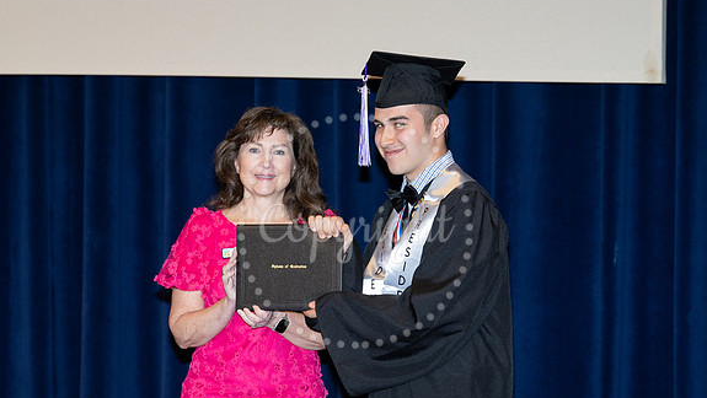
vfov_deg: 7.7
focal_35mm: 158
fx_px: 2963
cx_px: 363
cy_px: 250
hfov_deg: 13.6
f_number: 5.6
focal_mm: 115
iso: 1000
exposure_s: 1/200
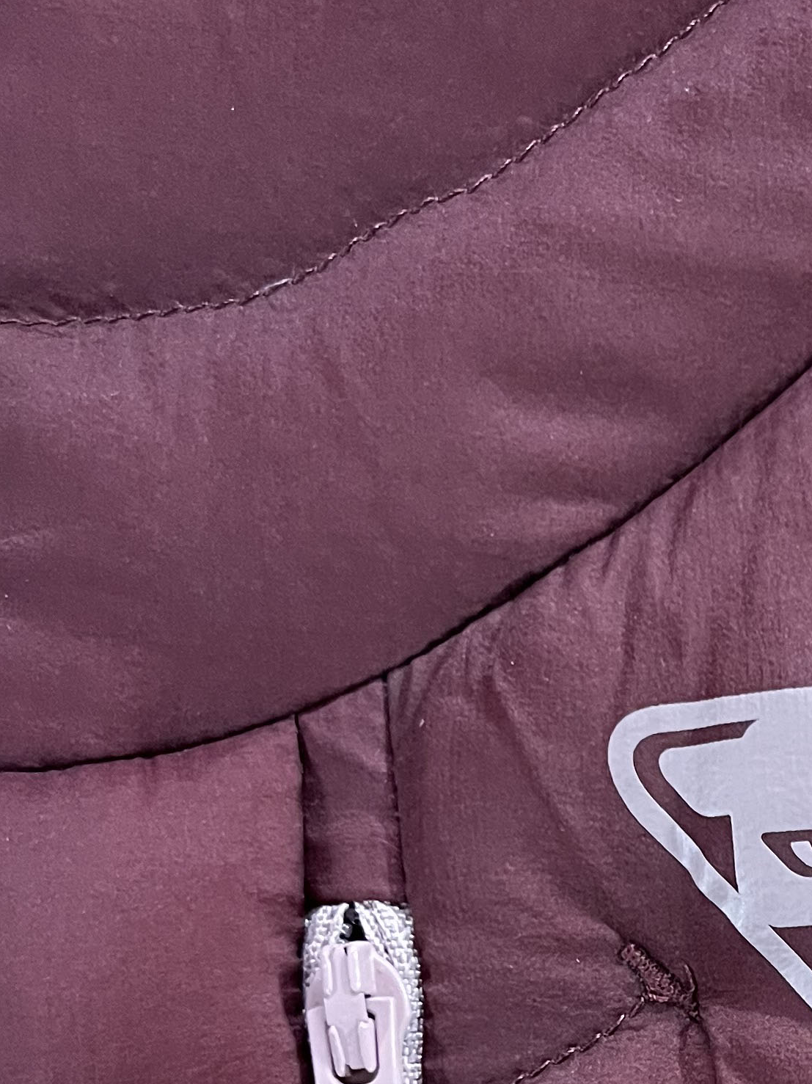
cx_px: 903
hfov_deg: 19.8
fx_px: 2222
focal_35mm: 71
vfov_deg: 26.5
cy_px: 983
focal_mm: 5.1
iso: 400
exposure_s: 1/40
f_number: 1.6
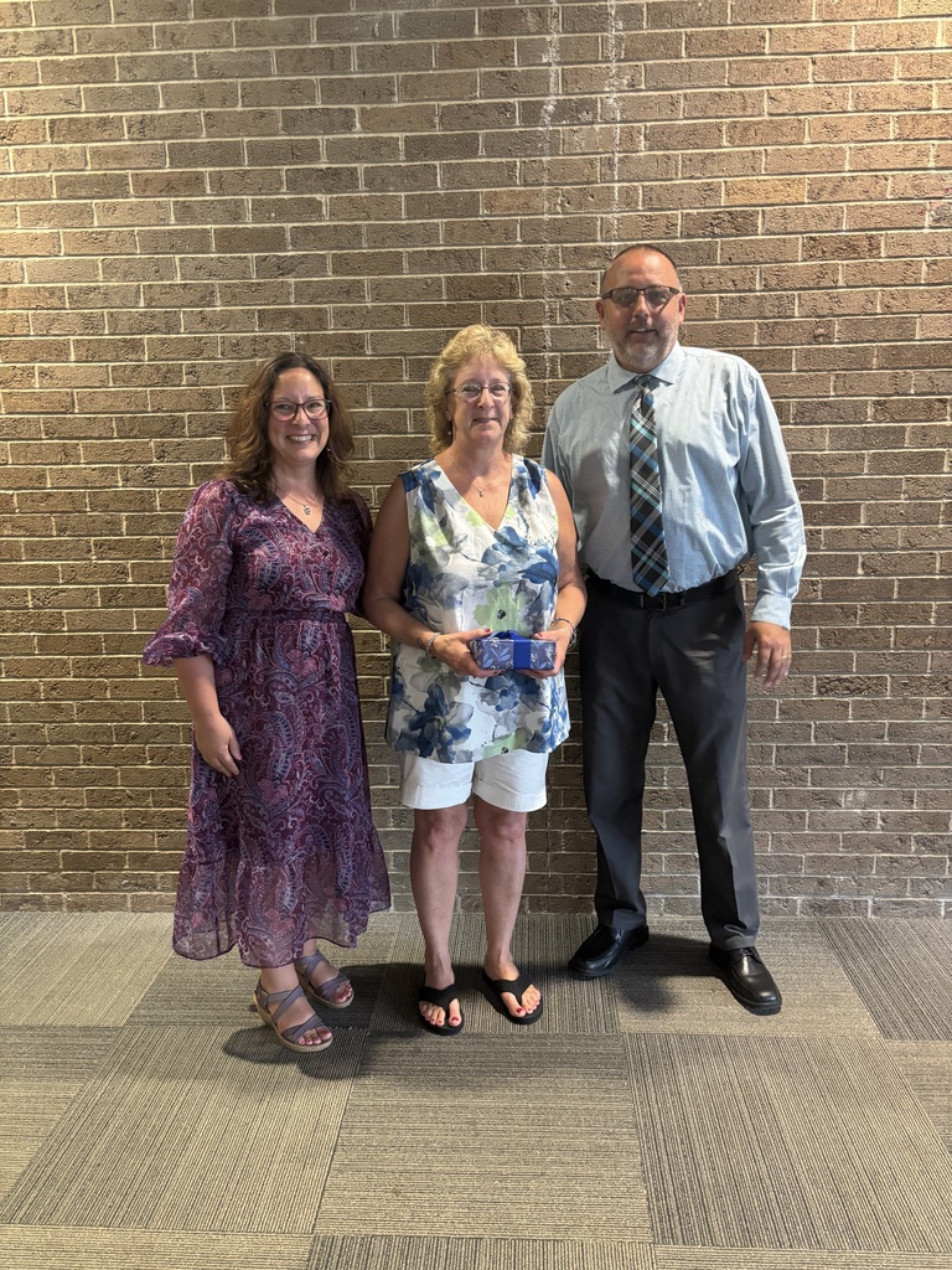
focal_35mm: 26
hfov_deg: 53.1
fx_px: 953
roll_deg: +0.5
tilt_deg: -11.8
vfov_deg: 67.3
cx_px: 476
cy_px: 635
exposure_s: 1/30
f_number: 1.6
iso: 500
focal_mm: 5.96
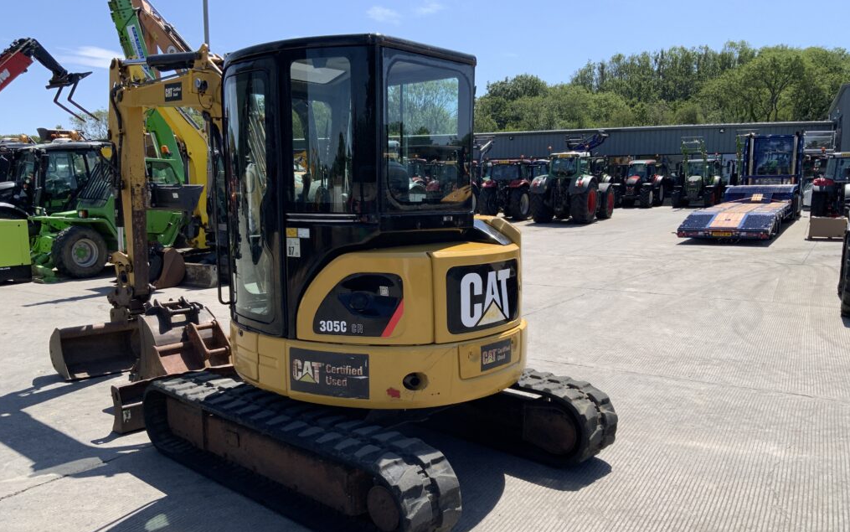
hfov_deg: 61.2
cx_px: 426
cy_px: 308
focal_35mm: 31
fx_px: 718
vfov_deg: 40.5
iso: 16
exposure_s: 1/1451
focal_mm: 3
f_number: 1.8
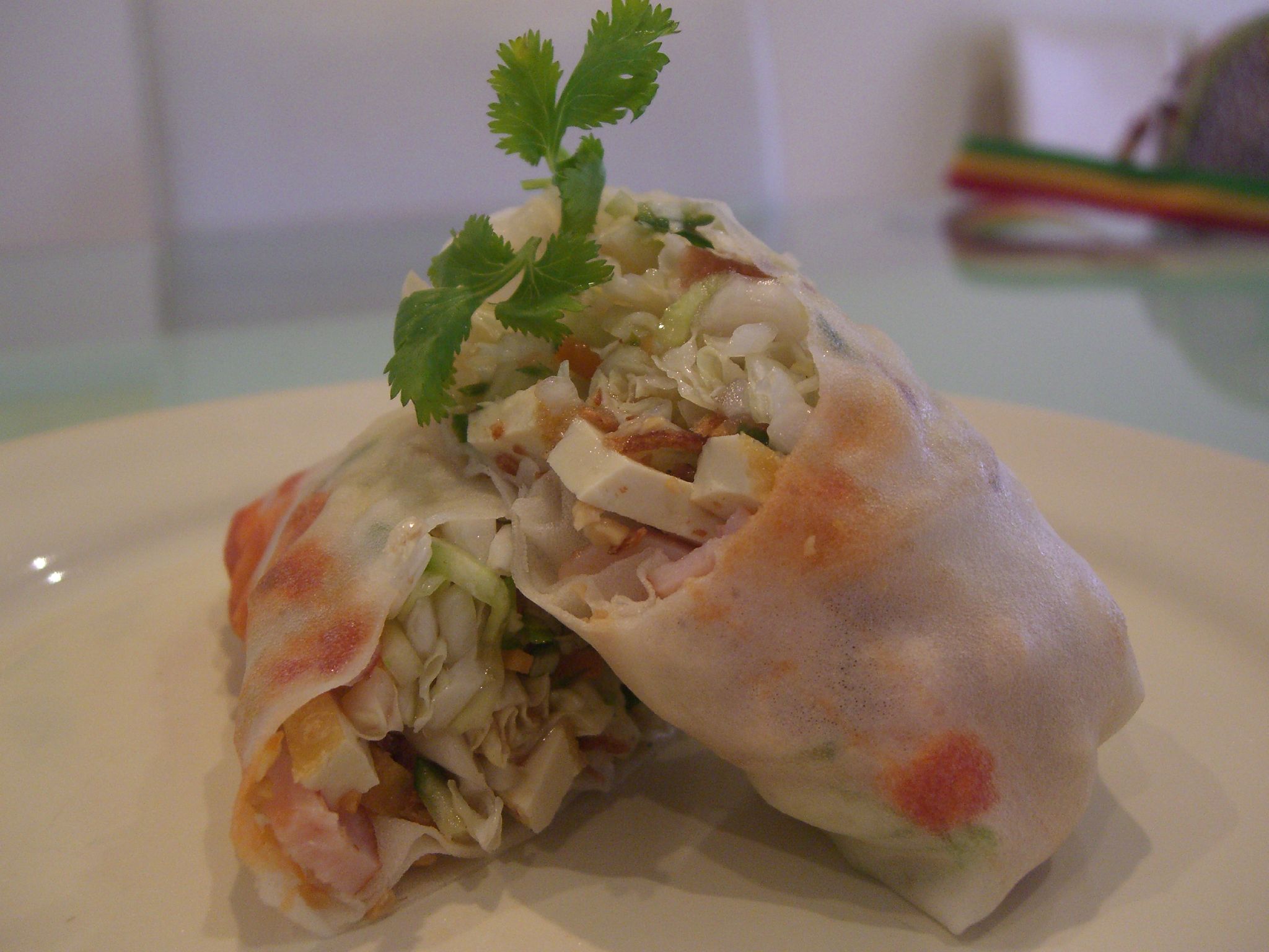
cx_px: 634
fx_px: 1393
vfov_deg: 37.7
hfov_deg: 49.0
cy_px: 476
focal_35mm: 38
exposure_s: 1/40
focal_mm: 7.9
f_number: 2.8
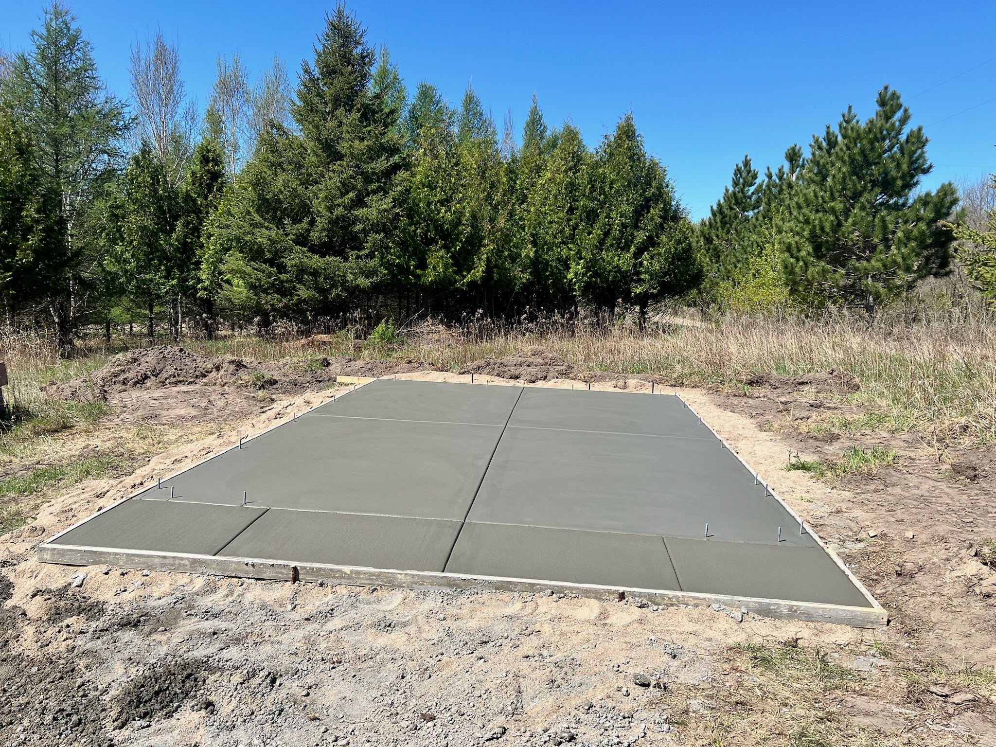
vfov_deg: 53.1
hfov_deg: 67.3
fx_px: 748
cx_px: 498
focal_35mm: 26
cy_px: 374
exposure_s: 1/4115
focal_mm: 5.7
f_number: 1.5
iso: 50
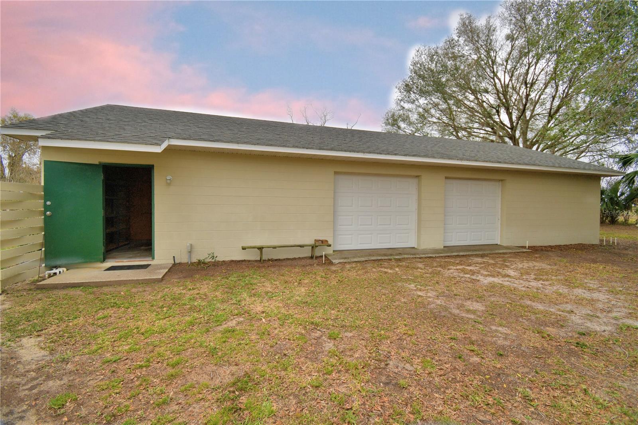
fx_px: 266
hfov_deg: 100.4
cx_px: 319
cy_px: 212
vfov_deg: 77.3
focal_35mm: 15
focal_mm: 10
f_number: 4.5
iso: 100
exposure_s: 1/800
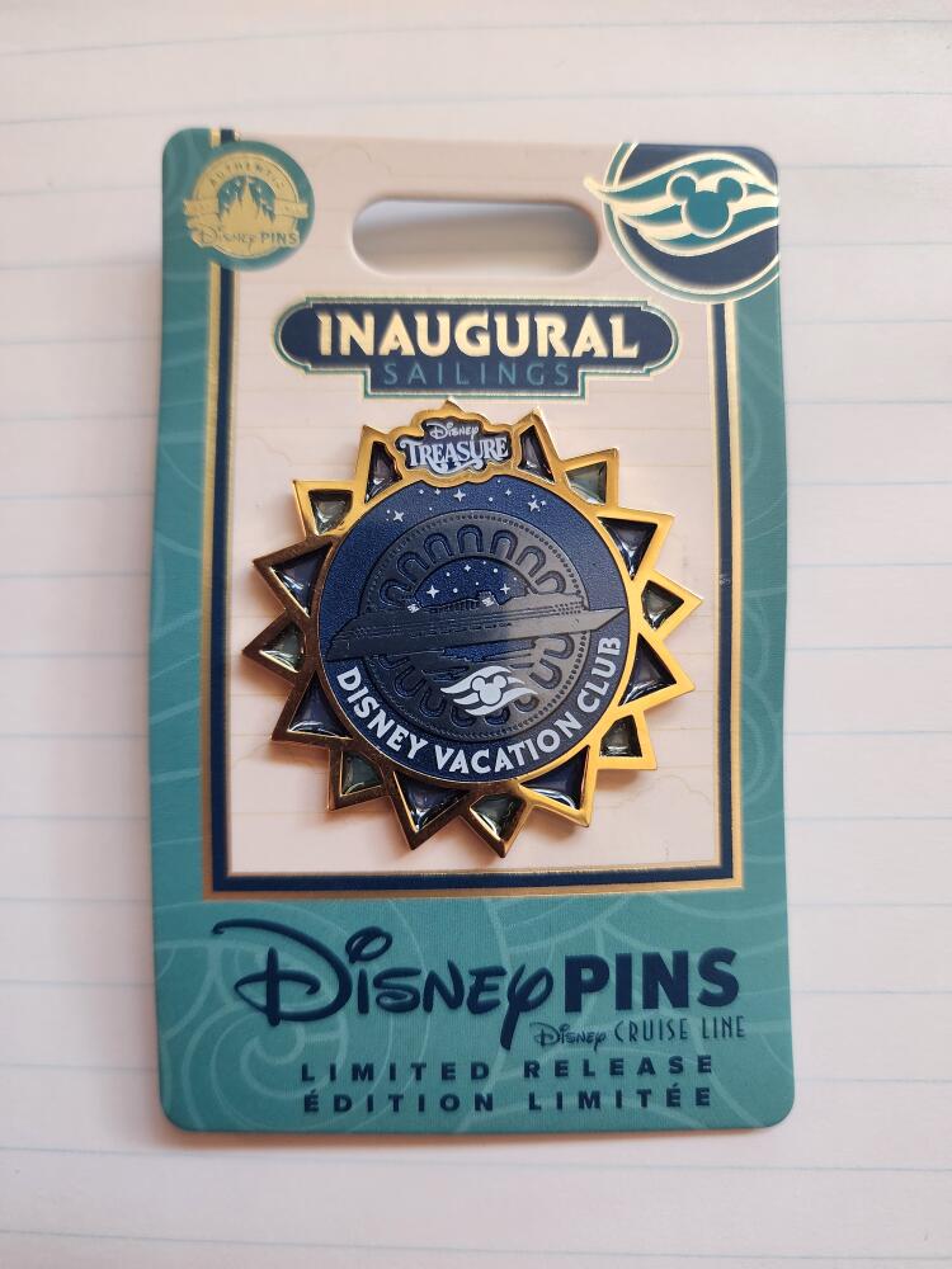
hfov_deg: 58.9
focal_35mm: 23
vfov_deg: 73.9
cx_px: 476
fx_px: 843
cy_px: 634
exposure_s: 1/120
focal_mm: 6.4
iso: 320
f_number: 1.8
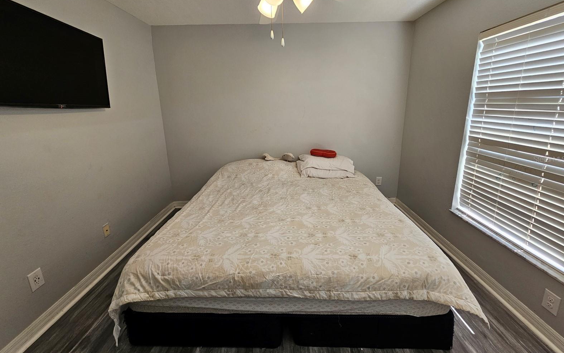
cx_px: 281
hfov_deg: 105.3
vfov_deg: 78.4
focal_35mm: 14
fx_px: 215
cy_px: 159
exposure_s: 1/60
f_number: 2.2
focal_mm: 2.2
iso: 100
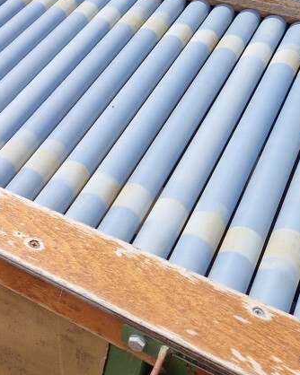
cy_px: 117
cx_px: -46
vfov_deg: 33.8
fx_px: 611
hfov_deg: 25.2
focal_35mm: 55
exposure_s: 1/1840
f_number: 1.8
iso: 50
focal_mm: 5.4
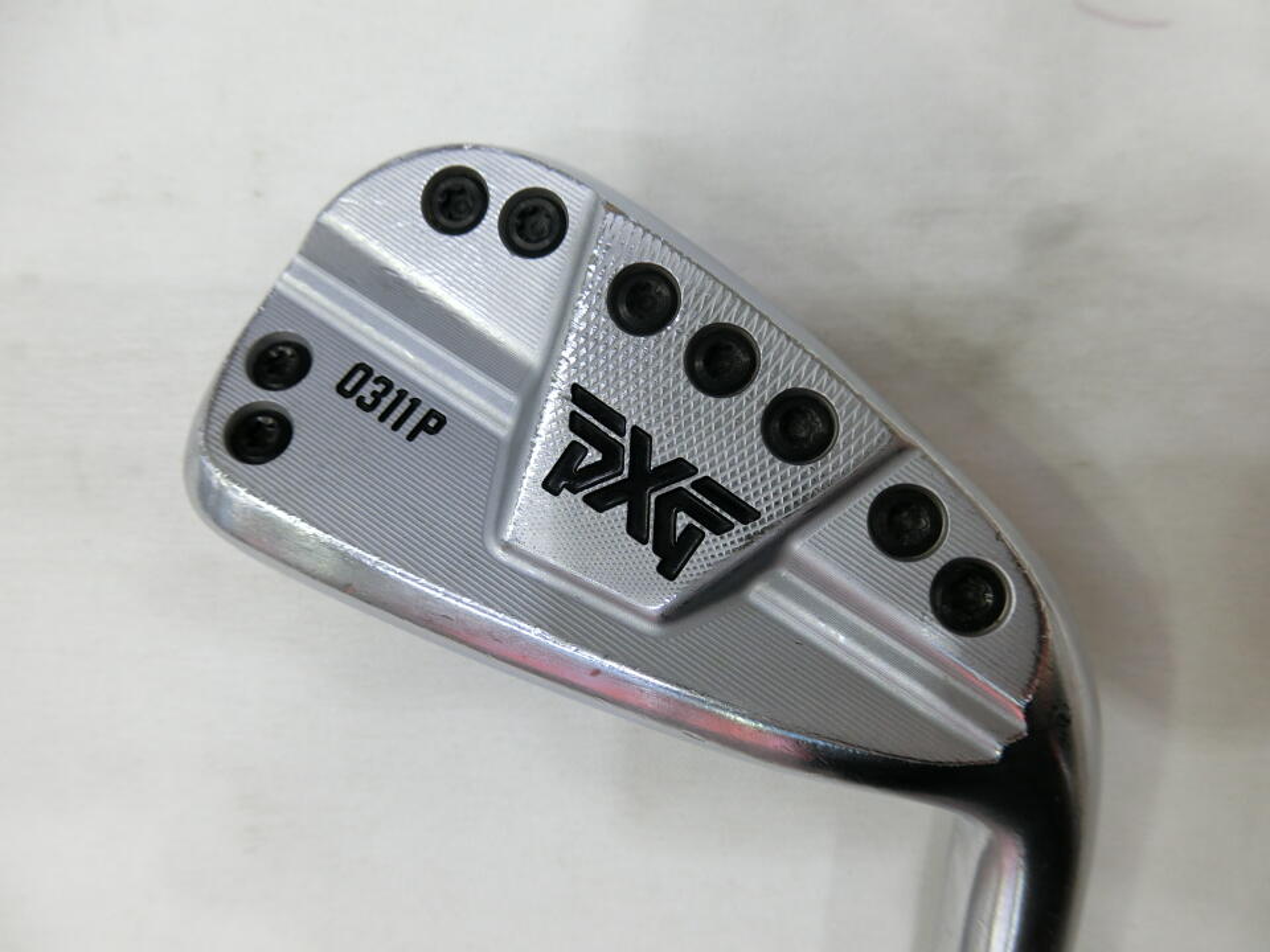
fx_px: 917
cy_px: 476
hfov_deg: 69.4
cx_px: 635
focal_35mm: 25
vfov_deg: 54.9
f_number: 2.8
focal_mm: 5.4
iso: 160
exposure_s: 1/125
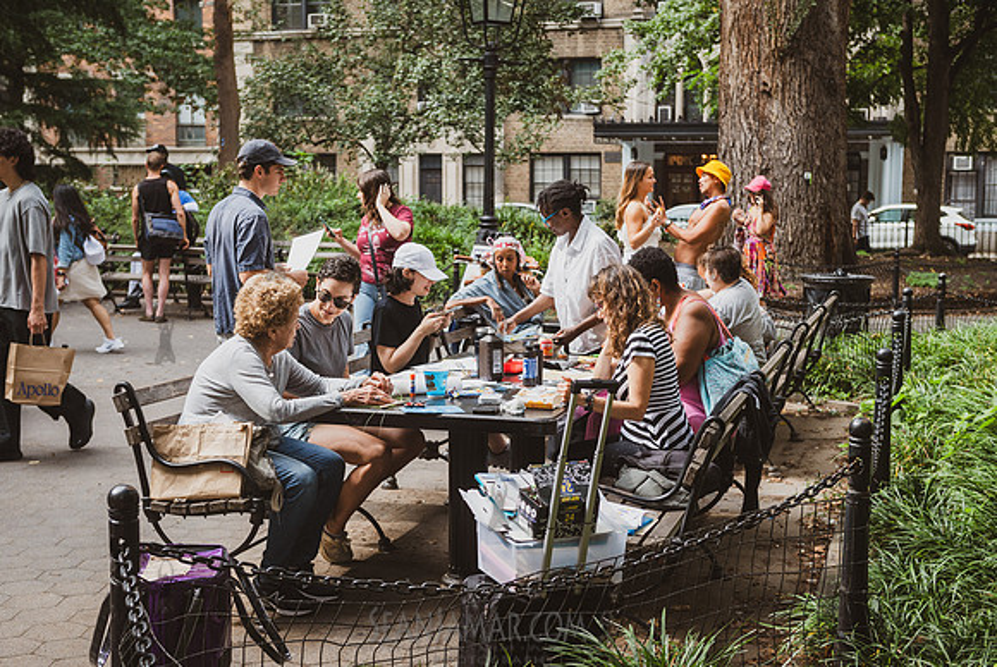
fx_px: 1421
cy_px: 354
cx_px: 463
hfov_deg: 38.6
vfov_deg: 26.4
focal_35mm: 51
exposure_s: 1/500
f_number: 4
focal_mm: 48
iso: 320
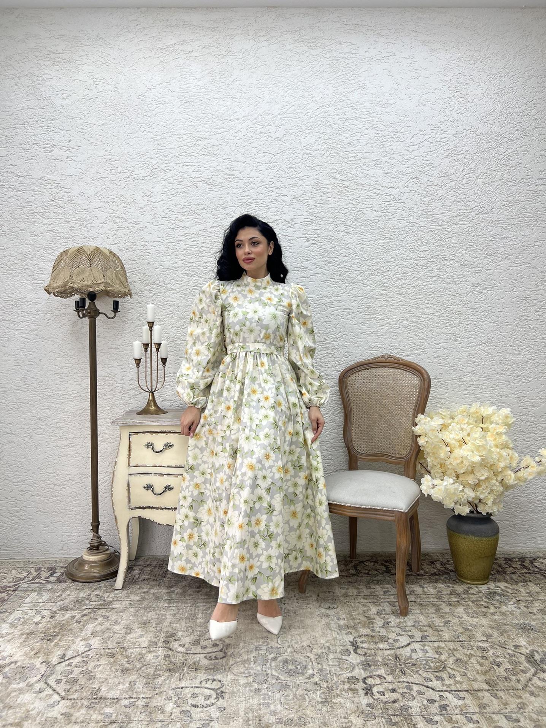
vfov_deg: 67.3
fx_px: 547
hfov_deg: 53.1
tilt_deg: -1.9
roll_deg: +0.9
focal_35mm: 26
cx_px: 273
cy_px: 364
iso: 50
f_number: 1.5
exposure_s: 1/497
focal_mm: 5.7
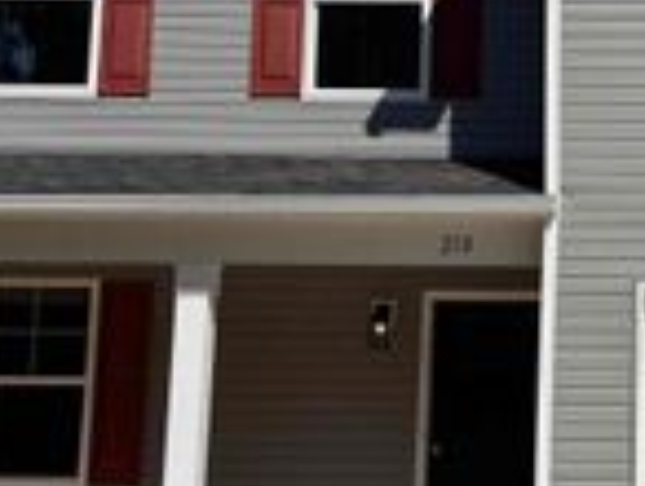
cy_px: 201
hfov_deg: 22.8
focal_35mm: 82
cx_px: 658
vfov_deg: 18.0
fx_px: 1530
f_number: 1.78
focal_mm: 6.76
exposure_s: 1/11905
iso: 80
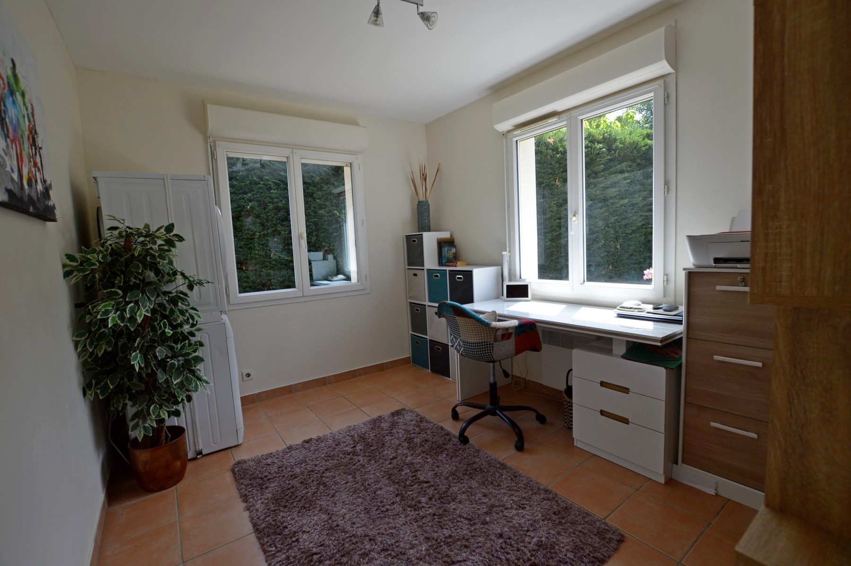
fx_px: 354
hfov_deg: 100.4
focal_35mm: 15
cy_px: 283
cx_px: 426
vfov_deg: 77.2
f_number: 5
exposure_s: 1/100
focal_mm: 10
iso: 100
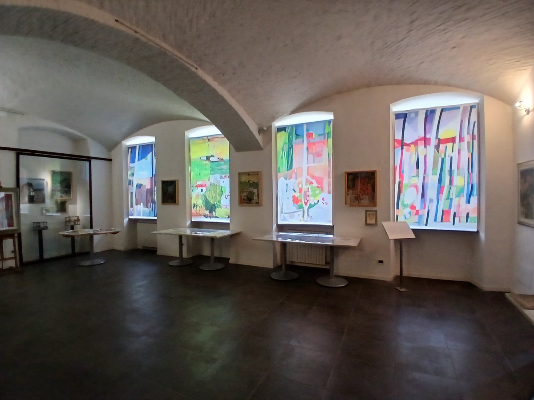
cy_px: 200
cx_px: 267
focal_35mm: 17
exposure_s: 1/33
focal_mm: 1.4
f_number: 2.2
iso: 125
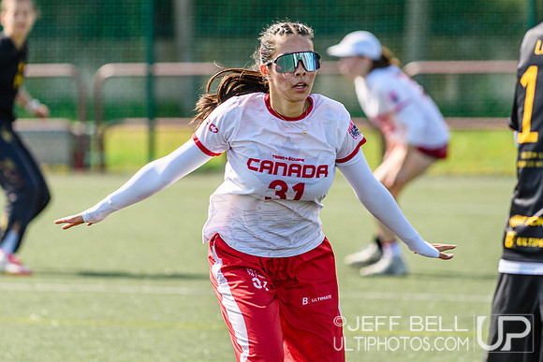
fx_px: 5923
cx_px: 272
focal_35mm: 393
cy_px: 125
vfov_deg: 3.5
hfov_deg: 5.2
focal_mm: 200
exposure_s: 1/1000
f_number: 3.2
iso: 125
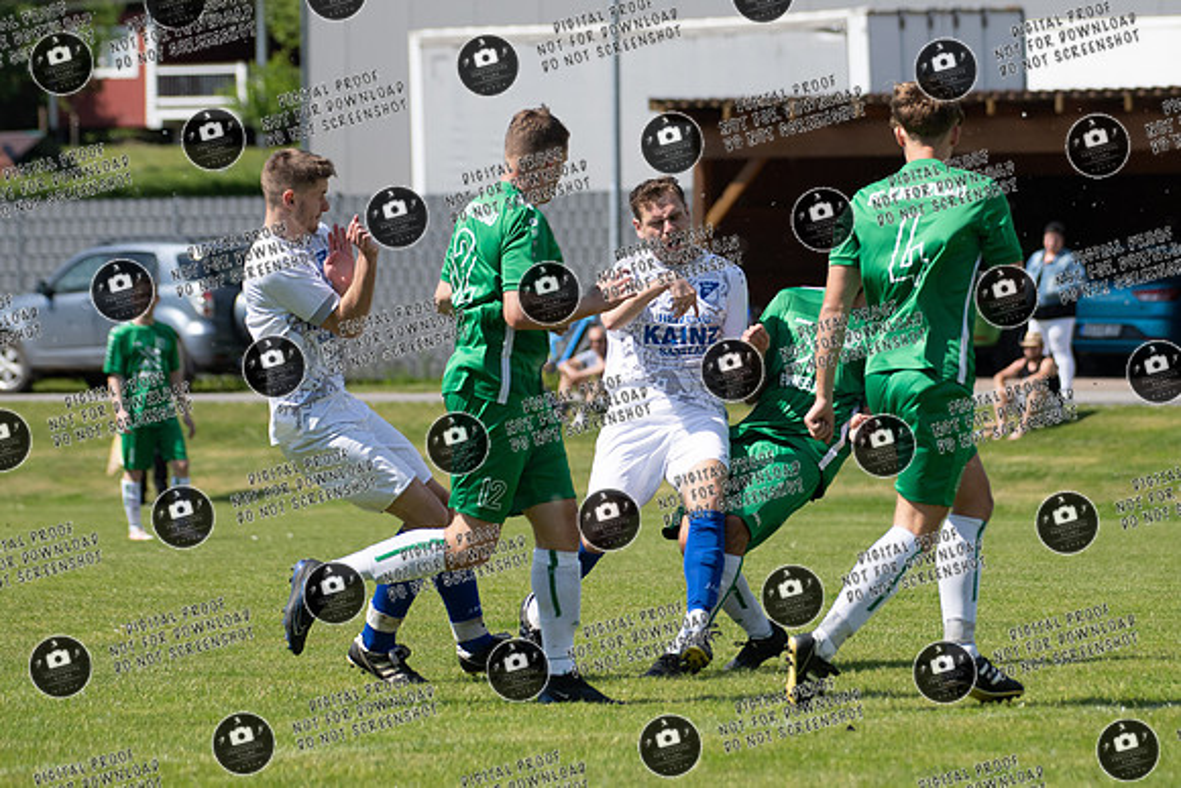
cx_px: 721
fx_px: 9214
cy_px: 364
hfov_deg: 7.3
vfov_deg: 4.9
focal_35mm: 281
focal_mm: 200
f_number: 5.6
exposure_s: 1/1600
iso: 320
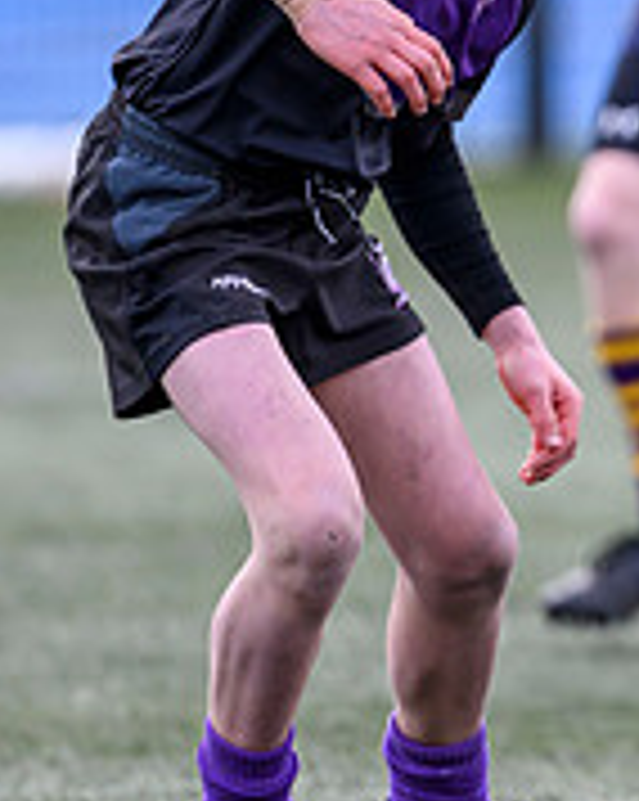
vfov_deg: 1.4
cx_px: 1444
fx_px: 32229
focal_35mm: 1361
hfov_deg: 1.1
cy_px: 236
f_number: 3.2
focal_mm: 400
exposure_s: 1/1600
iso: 500
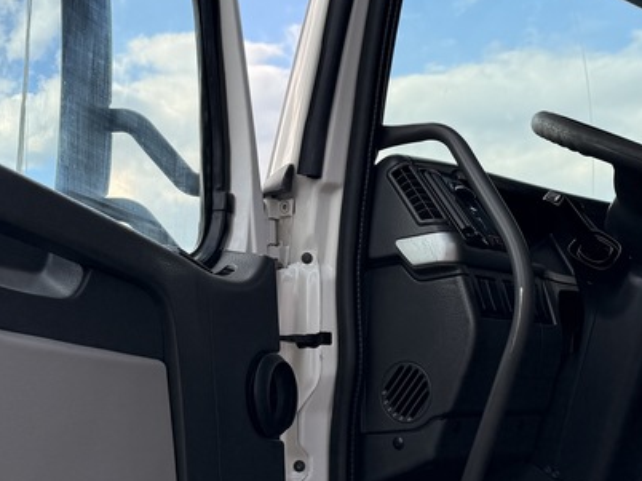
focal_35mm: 68
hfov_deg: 28.6
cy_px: 225
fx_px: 1260
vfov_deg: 21.6
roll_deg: +1.2
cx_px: 346
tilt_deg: +8.3
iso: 100
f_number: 1.78
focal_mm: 6.76
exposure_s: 1/2611
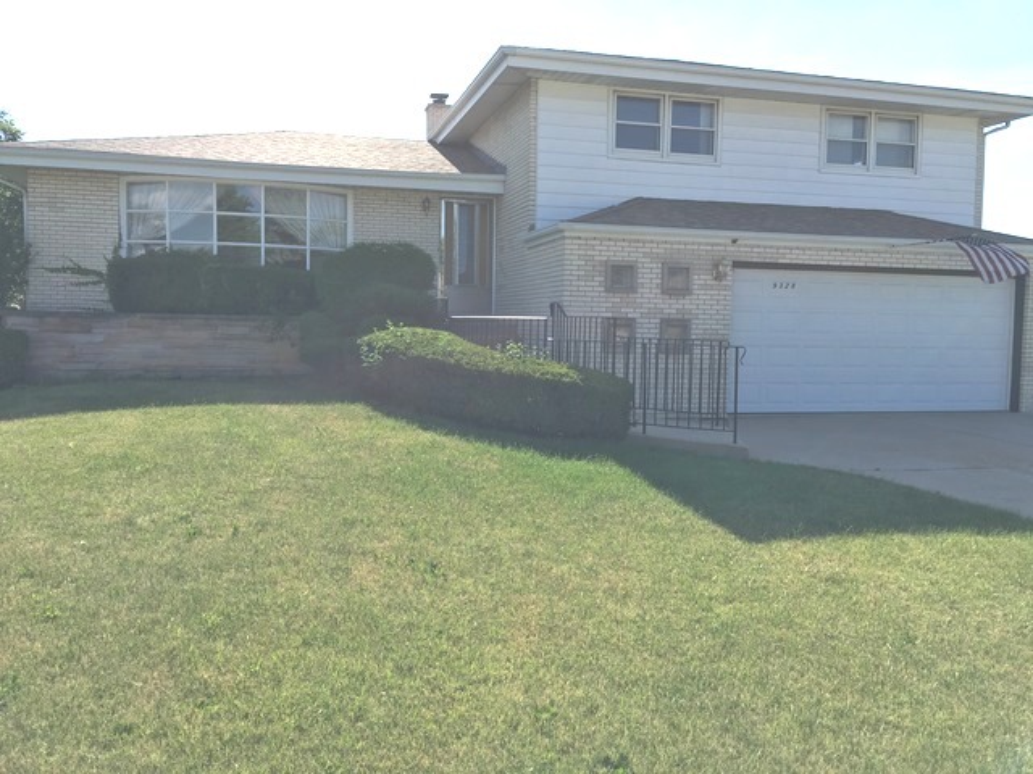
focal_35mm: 29
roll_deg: -1.0
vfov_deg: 48.2
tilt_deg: -3.2
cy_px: 387
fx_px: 865
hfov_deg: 61.7
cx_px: 516
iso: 25
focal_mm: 4.15
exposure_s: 1/1451
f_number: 2.2
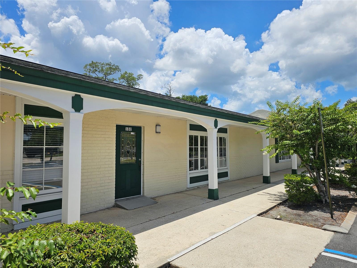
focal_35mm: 23
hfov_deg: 73.9
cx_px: 178
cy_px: 134
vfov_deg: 58.9
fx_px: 237
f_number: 1.7
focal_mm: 6.3
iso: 10
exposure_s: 1/1723
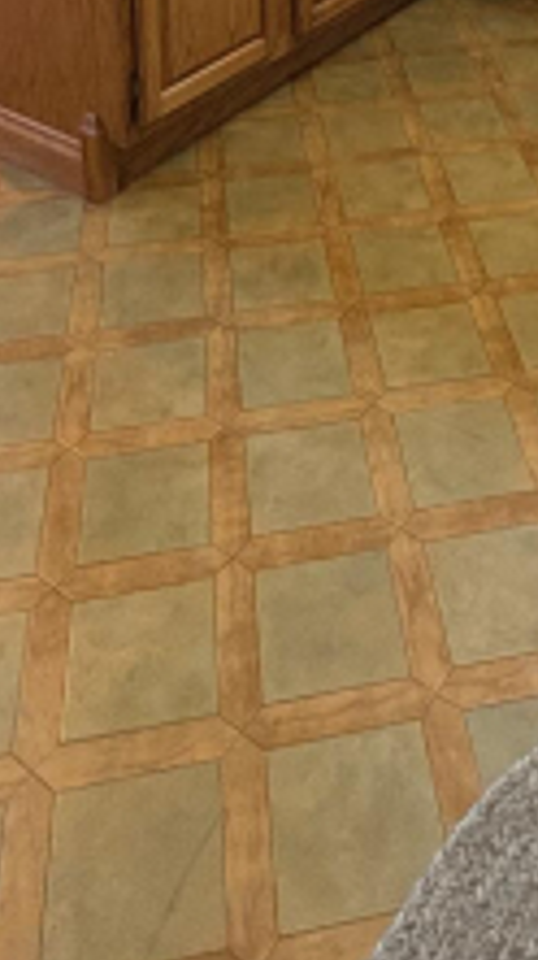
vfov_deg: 34.0
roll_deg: -1.2
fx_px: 1169
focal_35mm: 46
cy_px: -245
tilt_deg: -11.8
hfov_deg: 25.6
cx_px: 408
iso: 320
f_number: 2.2
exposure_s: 1/60
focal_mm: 2.22
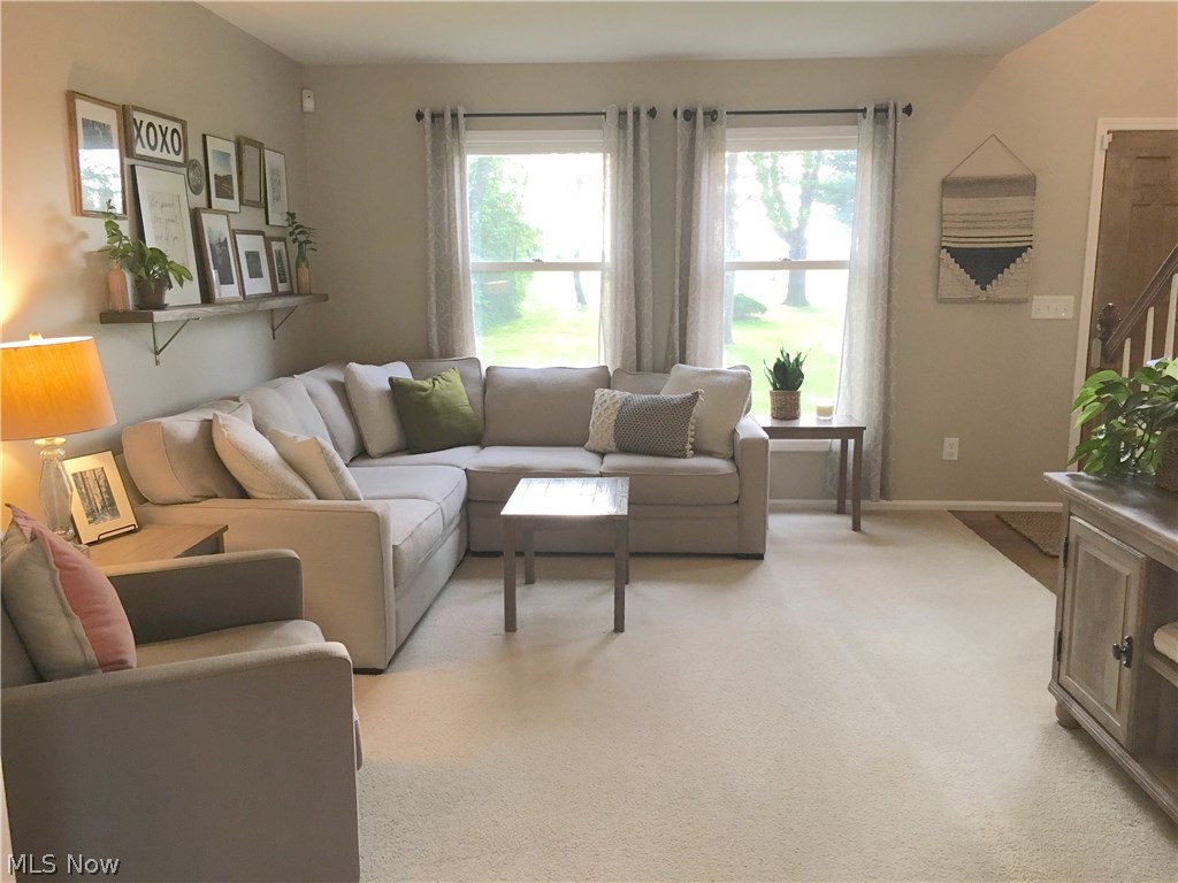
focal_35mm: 29
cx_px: 589
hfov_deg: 61.7
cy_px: 442
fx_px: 987
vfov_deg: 48.2
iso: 100
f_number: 2.2
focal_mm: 4.15
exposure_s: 1/30
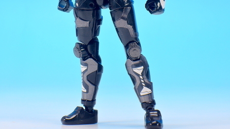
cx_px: 116
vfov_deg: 6.9
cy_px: -8
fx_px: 1073
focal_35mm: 176
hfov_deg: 12.2
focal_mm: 25.5
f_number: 5.6
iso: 80
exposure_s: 1/1.6
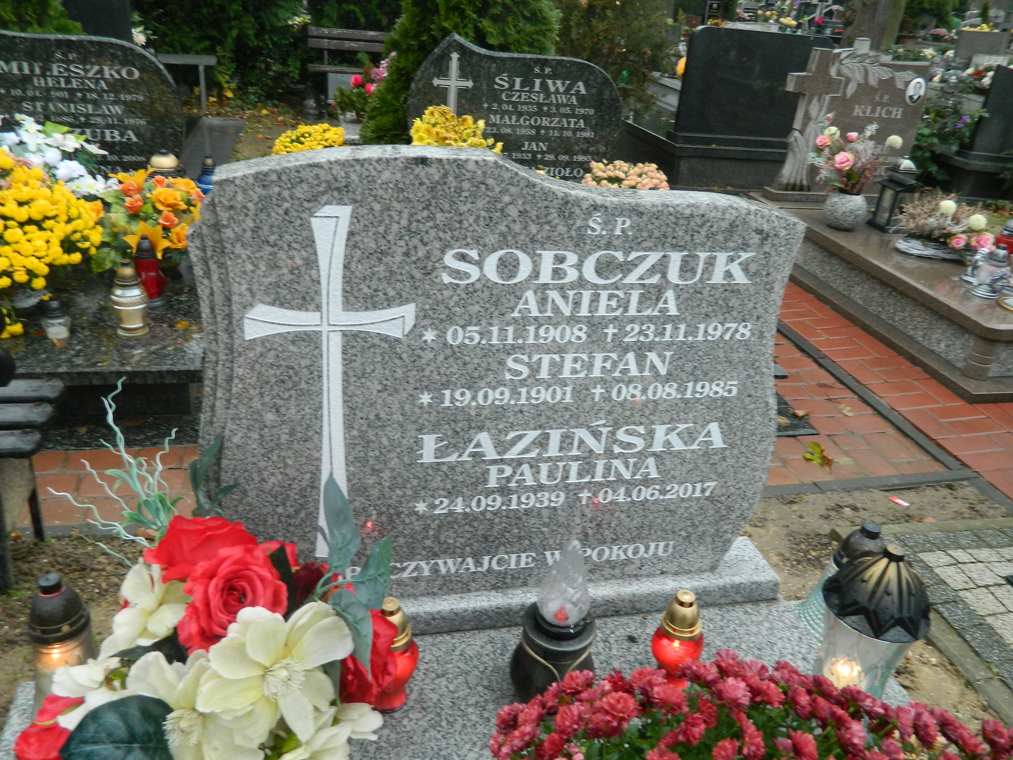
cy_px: 380
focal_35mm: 28
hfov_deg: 63.4
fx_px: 819
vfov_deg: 49.7
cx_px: 506
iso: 140
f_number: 3.2
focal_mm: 5.1
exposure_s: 1/30
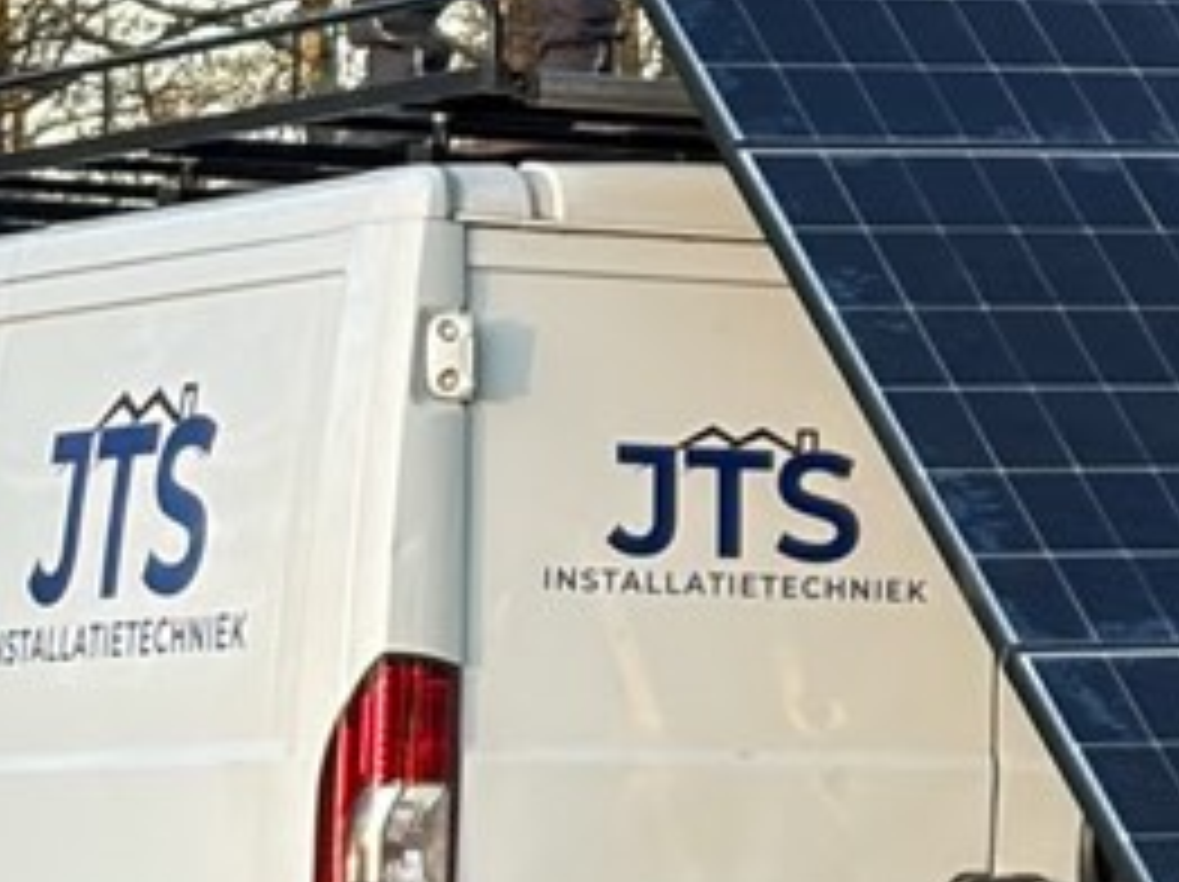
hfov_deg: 6.9
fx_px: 9460
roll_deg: +0.8
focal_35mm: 278
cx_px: 2205
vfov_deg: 5.3
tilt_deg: +3.9
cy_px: -76
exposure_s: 1/241
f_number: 1.6
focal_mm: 5.96
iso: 40
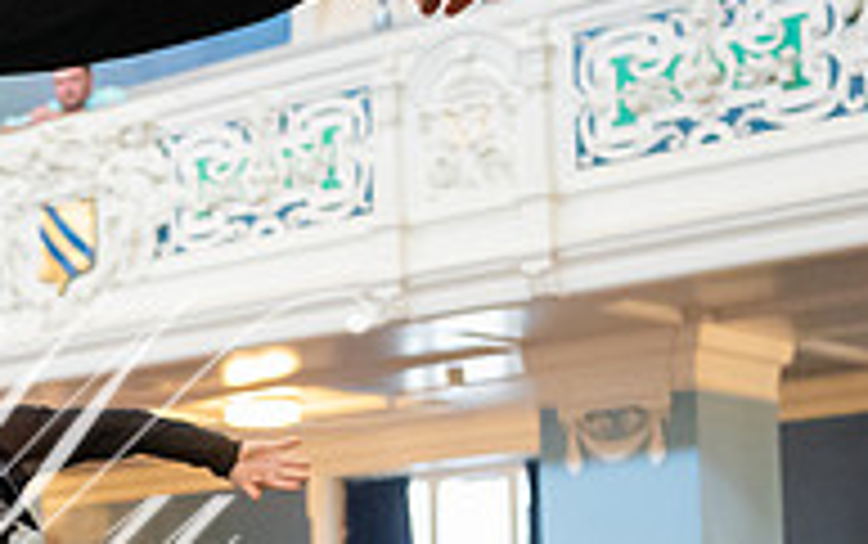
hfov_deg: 17.6
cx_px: -405
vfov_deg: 12.0
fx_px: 2533
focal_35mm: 107
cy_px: 632
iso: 6400
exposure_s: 1/500
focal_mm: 35
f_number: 2
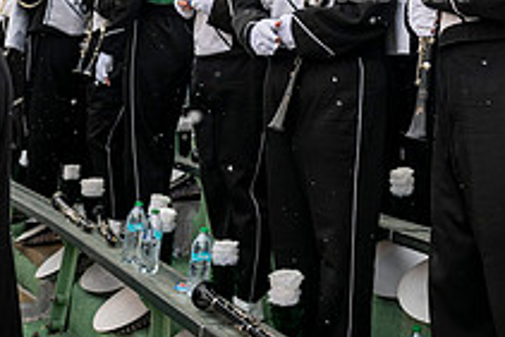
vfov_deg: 19.0
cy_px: -111
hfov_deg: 30.1
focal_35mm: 66
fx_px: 926
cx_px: 364
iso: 160
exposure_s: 1/500
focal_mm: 24
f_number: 2.8
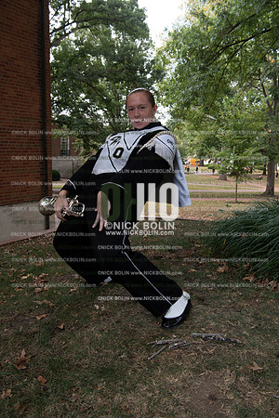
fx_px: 395
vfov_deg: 55.8
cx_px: 140
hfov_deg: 38.9
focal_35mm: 34
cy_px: 209
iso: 500
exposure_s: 1/100
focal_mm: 34
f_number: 8
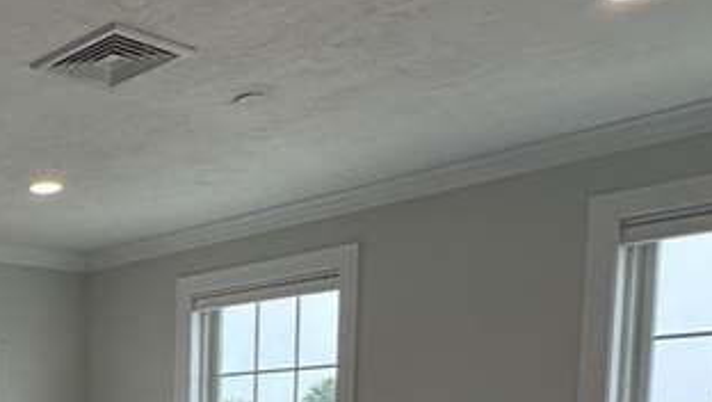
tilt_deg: -4.9
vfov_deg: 21.5
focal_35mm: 50
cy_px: 534
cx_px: -116
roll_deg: +0.2
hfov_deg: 34.2
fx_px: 945
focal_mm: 2.22
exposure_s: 1/181
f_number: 2.2
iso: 40
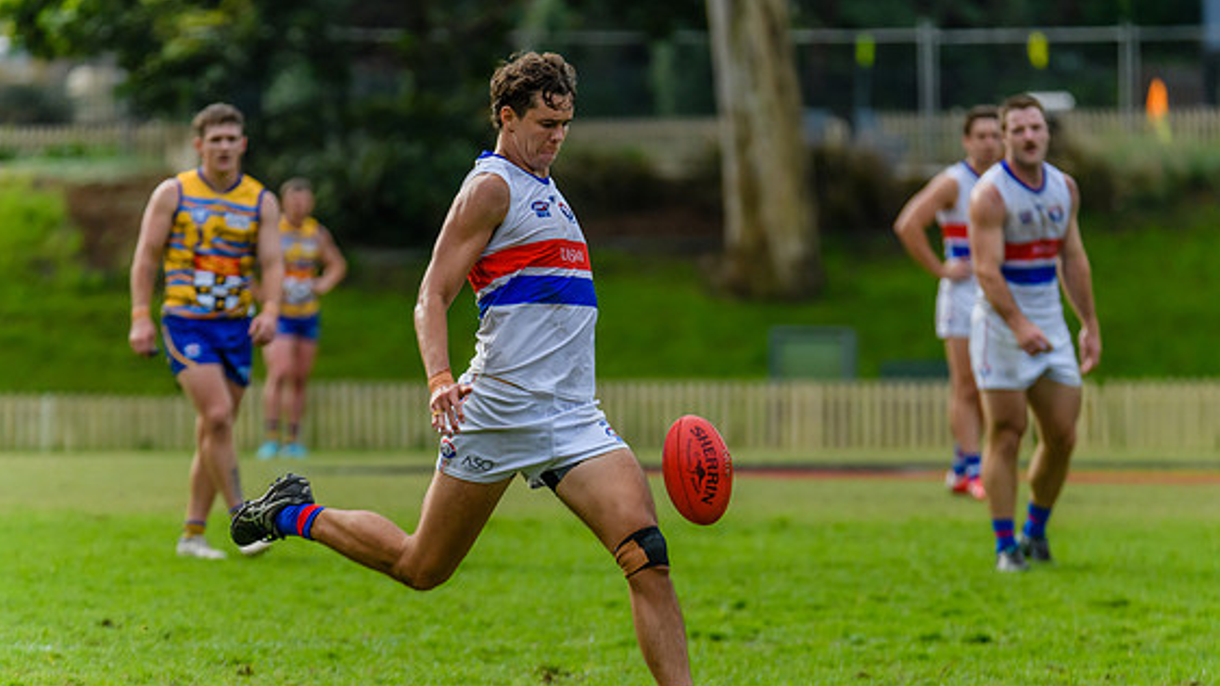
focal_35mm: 412
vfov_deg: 2.9
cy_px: 378
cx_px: 664
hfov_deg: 5.2
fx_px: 13327
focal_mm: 360
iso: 1400
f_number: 6
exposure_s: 1/1600
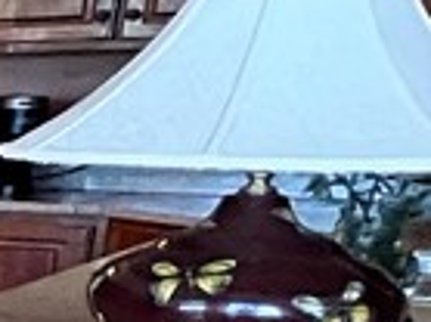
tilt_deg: -12.3
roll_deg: +1.3
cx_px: -1054
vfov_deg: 14.9
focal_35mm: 96
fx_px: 1194
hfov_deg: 9.8
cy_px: 381
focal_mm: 1.57
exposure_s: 1/60
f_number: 1.8
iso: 500
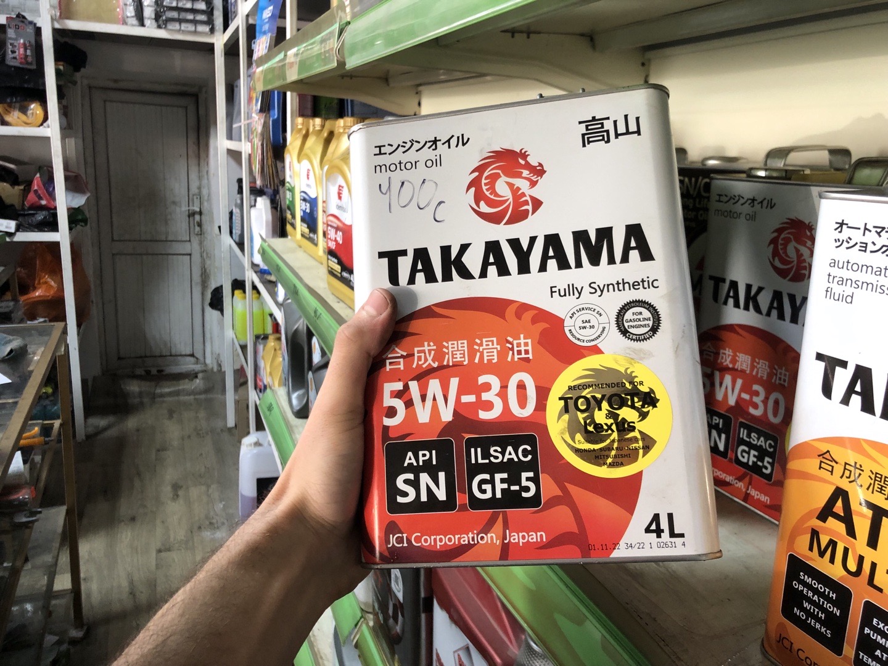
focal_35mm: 28
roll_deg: -2.1
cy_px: 333
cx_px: 444
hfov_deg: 63.4
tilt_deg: -15.3
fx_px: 718
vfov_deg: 49.7
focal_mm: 4
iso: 40
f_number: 1.8
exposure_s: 1/20
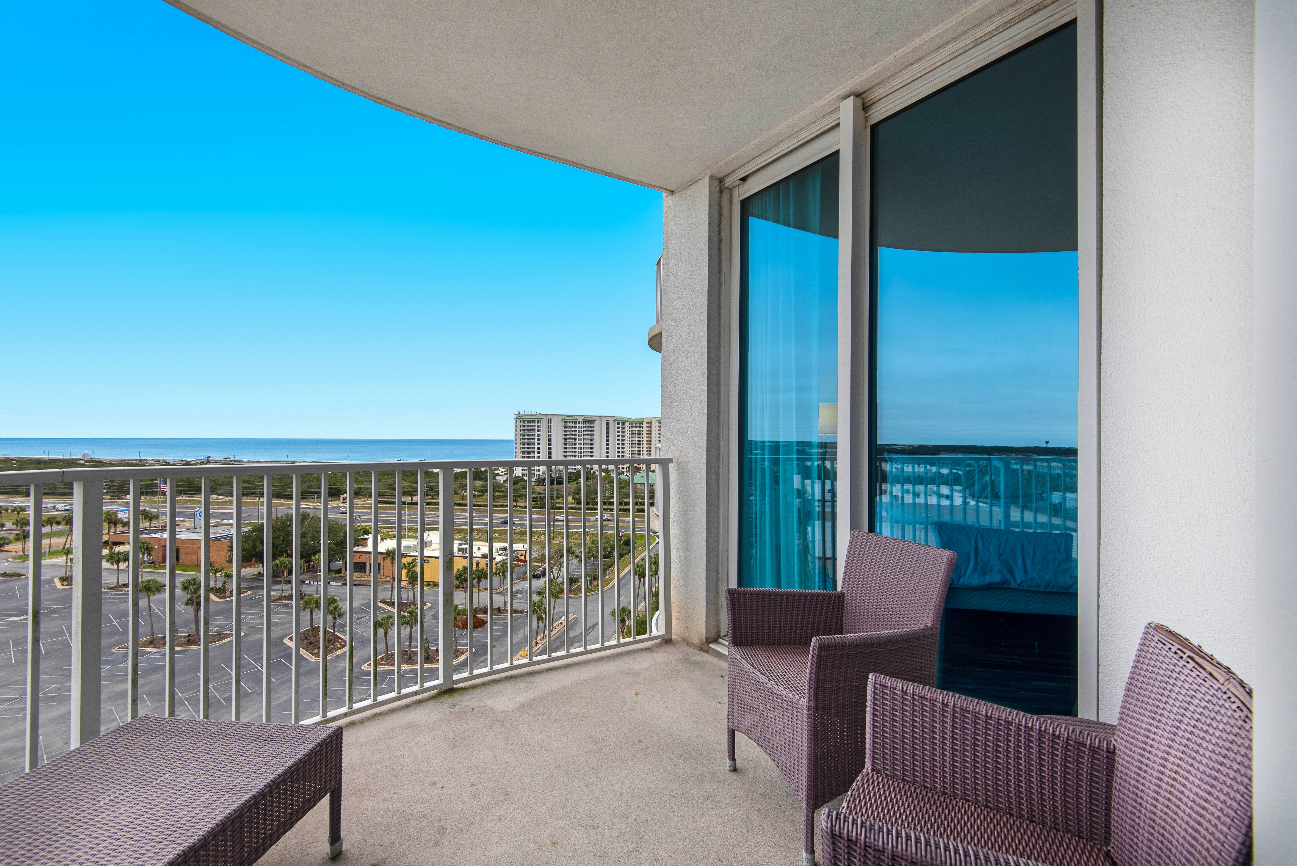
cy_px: 433
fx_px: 577
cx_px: 648
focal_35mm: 16
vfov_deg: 73.8
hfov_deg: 96.7
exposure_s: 1/60
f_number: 11
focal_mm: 16
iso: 200
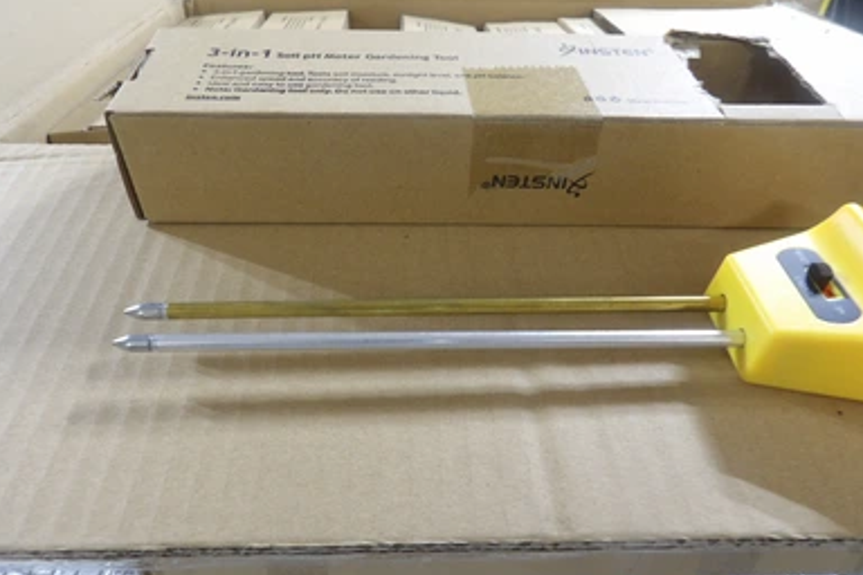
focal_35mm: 26
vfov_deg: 49.5
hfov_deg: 69.4
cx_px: 432
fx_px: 623
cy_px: 258
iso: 200
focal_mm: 4.3
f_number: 3.2
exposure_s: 1/28
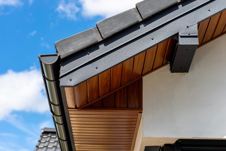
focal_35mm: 100
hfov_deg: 20.4
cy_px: 76
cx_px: 113
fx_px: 628
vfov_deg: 13.7
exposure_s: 1/250
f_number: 6.3
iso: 100
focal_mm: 100
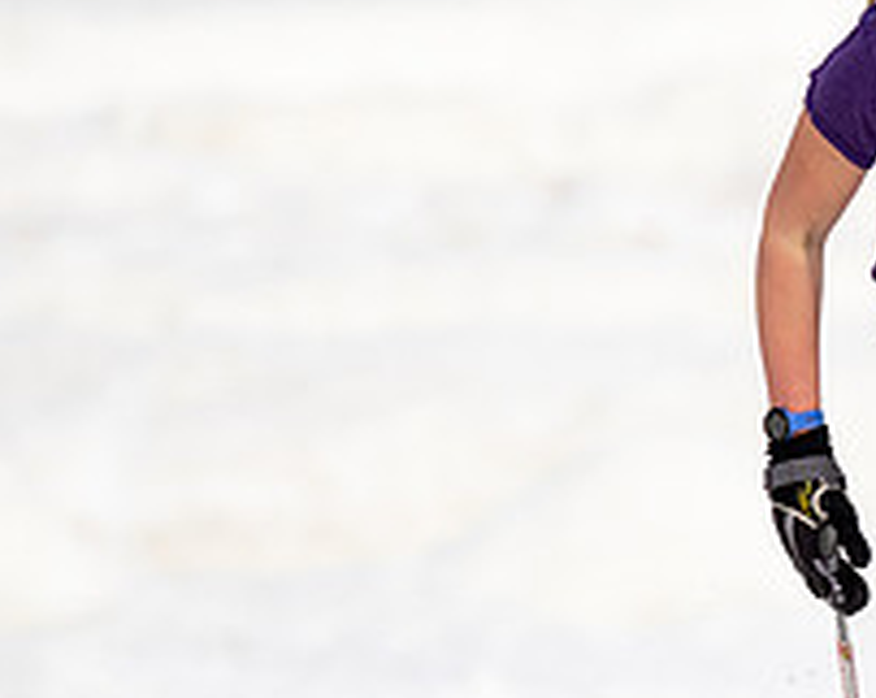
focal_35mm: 1489
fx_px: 38548
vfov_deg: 1.0
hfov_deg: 1.3
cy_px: 542
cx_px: 1081
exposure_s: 1/2500
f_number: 4
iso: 400
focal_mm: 300
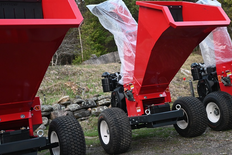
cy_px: 78
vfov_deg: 29.4
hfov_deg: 43.0
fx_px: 295
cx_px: 116
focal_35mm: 46
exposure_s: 1/125
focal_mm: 30.5
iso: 1100
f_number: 4.8
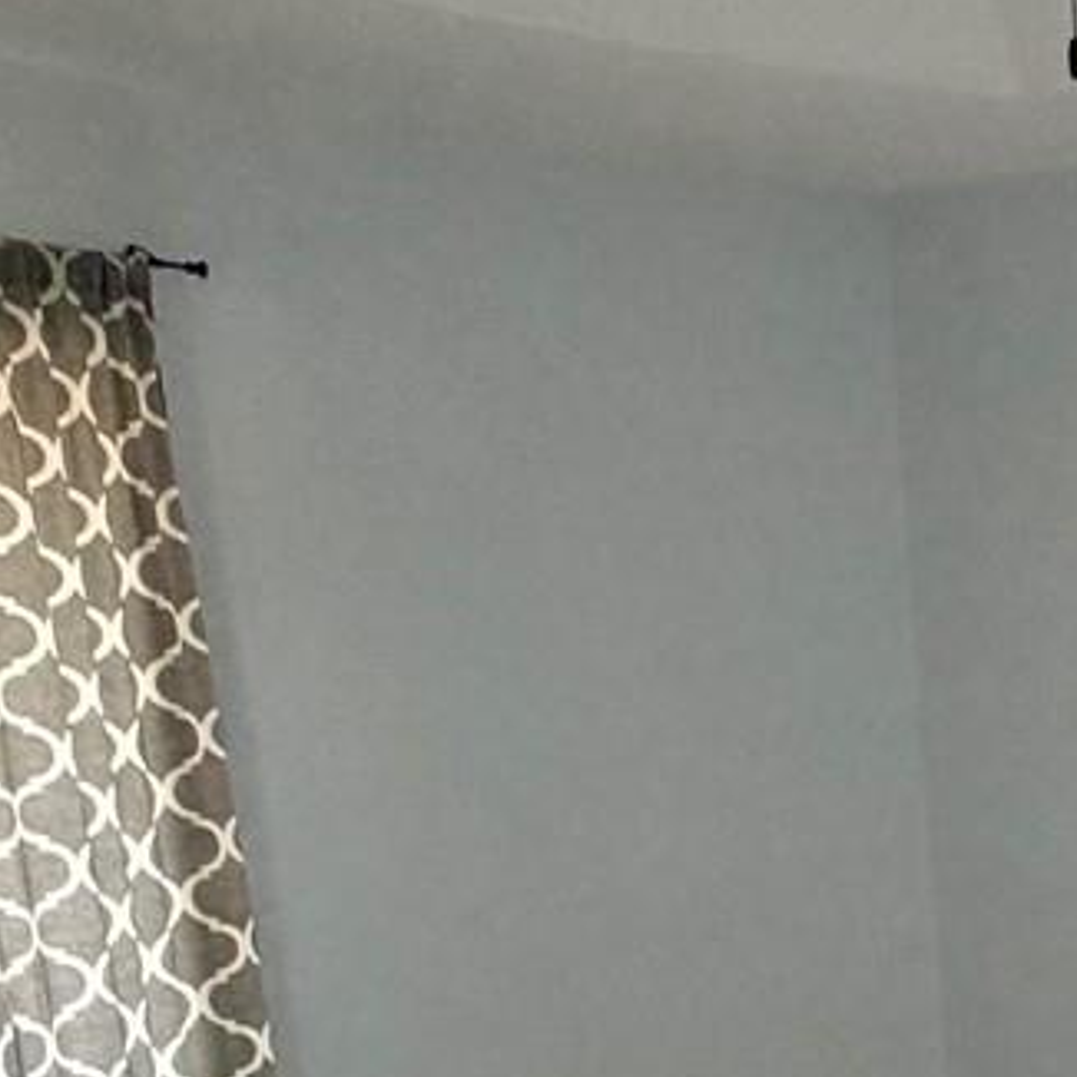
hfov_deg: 23.5
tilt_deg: -14.1
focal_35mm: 61
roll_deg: +0.7
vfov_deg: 26.7
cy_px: 1074
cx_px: 1534
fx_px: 2147
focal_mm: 2.22
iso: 320
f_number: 2.2
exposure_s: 1/113
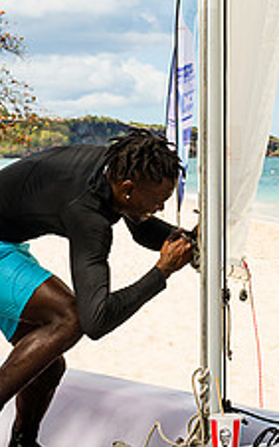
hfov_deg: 13.0
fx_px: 1206
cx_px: 290
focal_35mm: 99
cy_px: 53
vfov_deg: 20.6
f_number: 6.3
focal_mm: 32.5
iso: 72
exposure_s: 1/320
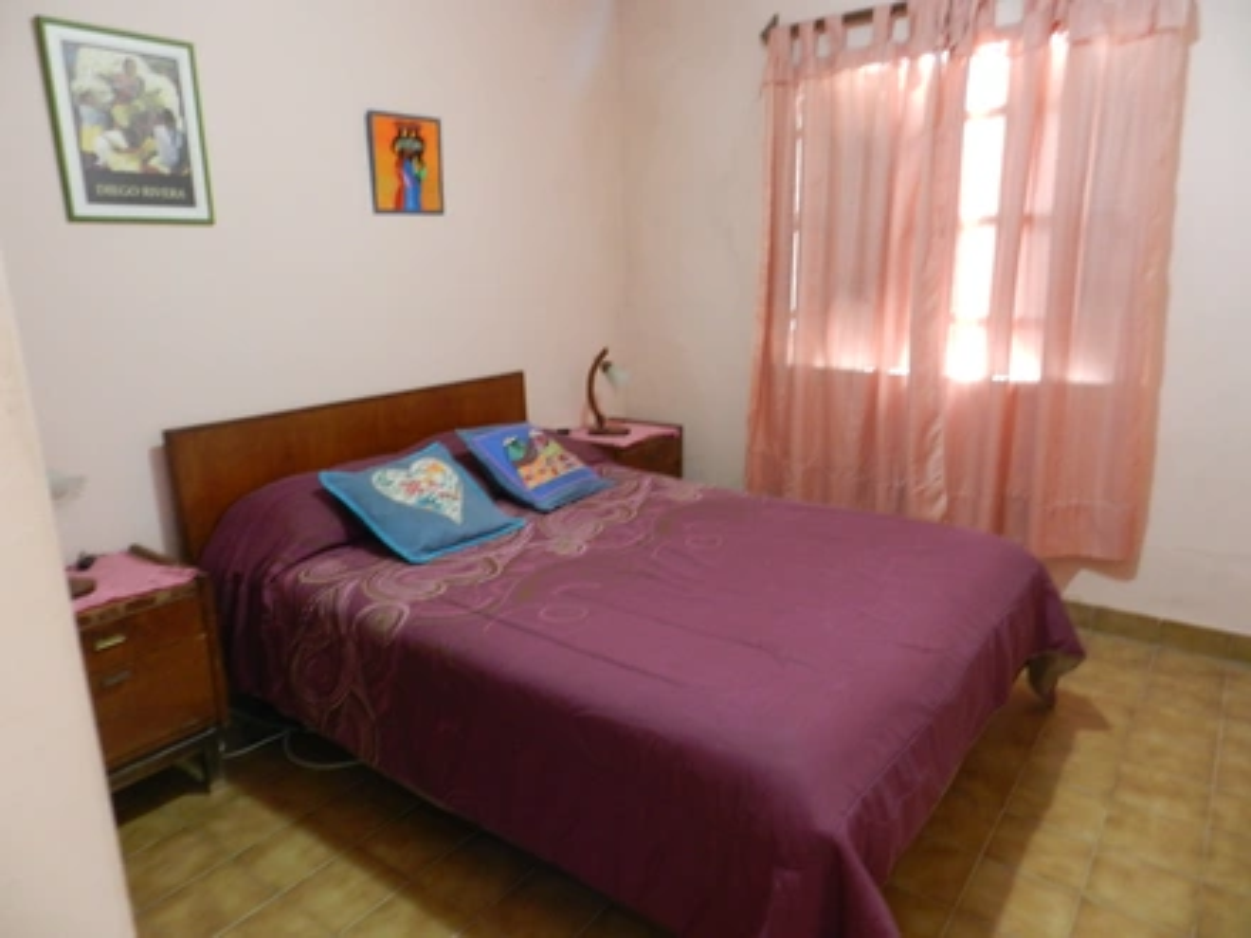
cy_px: 469
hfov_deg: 73.9
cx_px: 626
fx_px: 831
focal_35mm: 23
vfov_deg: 58.9
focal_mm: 4
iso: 400
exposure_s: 1/1.3
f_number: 3.4
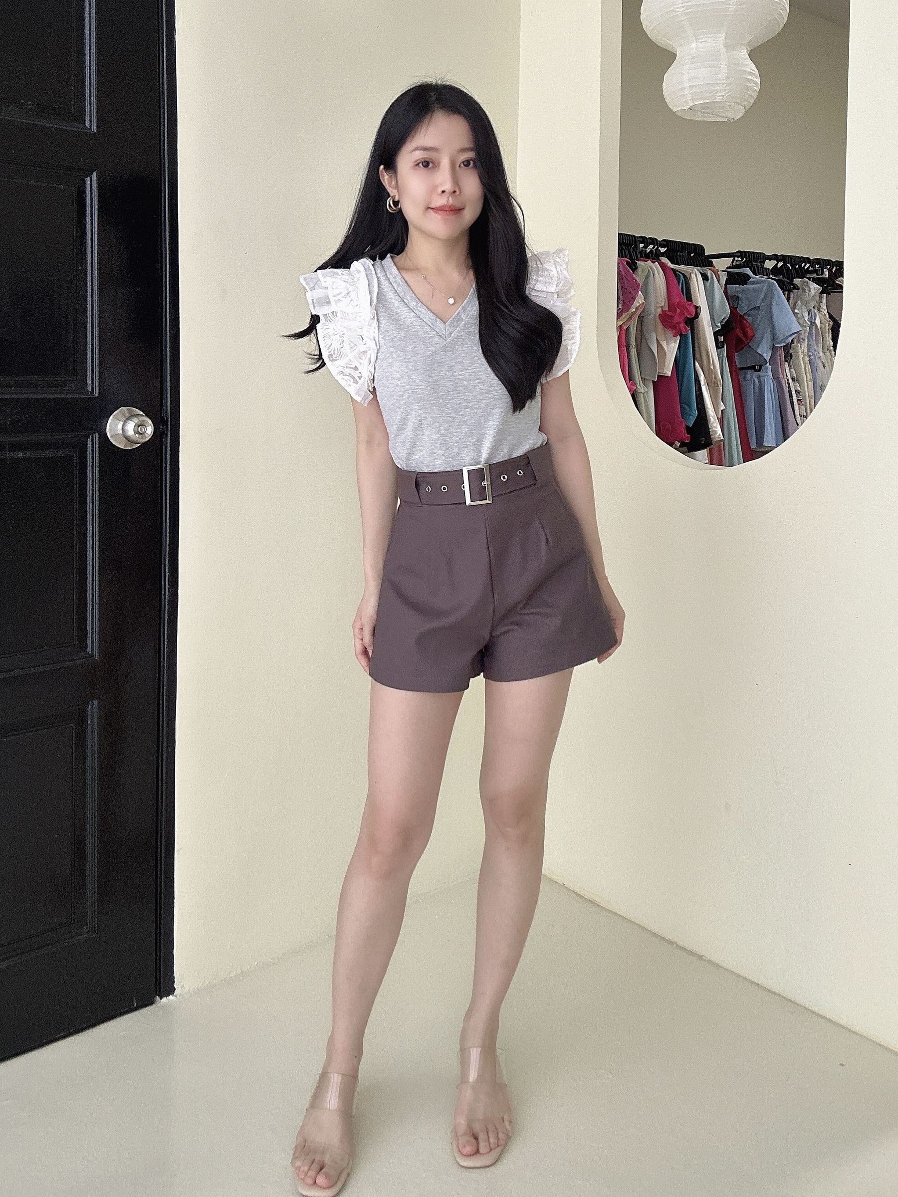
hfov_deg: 58.9
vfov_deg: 73.9
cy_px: 598
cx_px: 449
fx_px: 796
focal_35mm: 23
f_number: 1.9
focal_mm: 2.69
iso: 80
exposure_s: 1/60
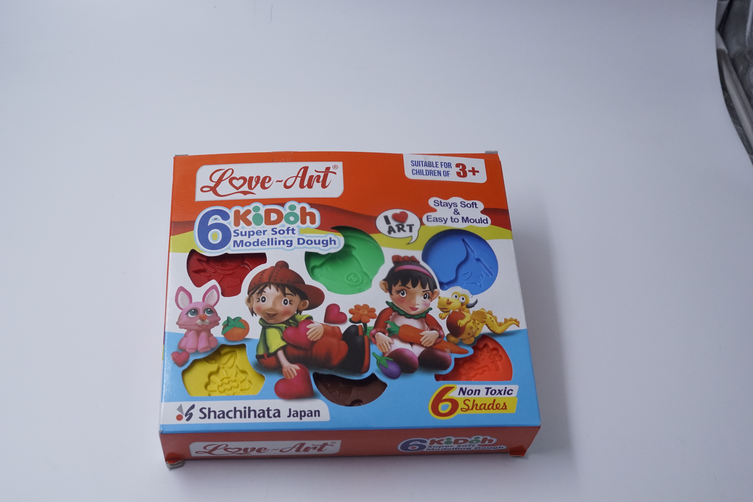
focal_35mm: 45
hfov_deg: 43.6
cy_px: 251
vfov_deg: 29.9
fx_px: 941
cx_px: 376
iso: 1250
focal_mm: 30
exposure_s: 1/320
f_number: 9
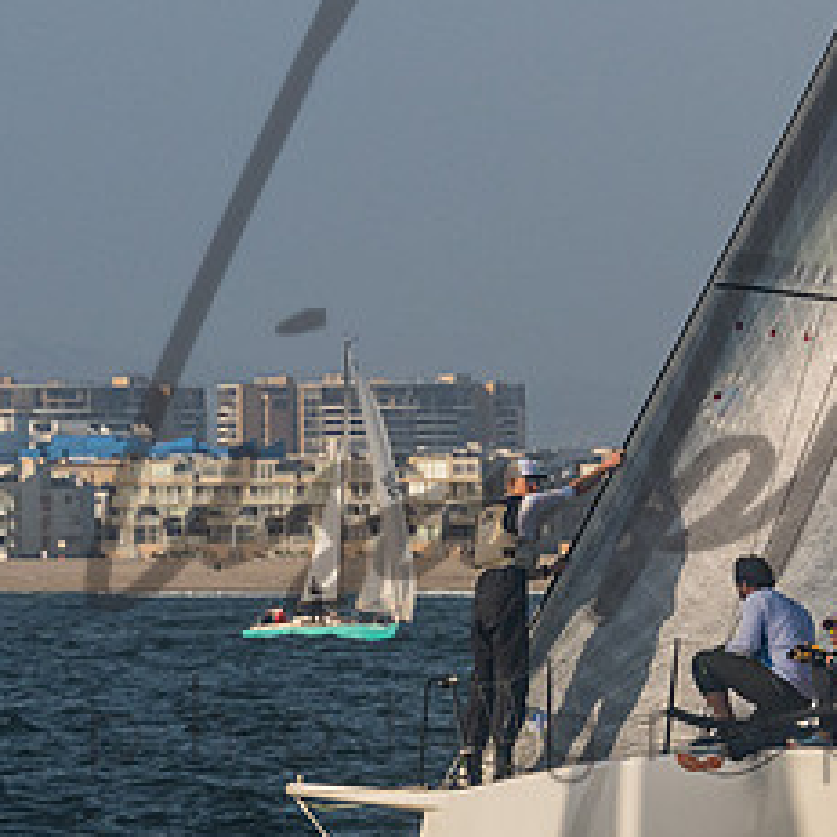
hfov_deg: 4.6
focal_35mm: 383
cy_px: 265
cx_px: 788
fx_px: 10477
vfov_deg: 4.6
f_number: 8
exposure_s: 1/1250
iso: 400
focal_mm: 130
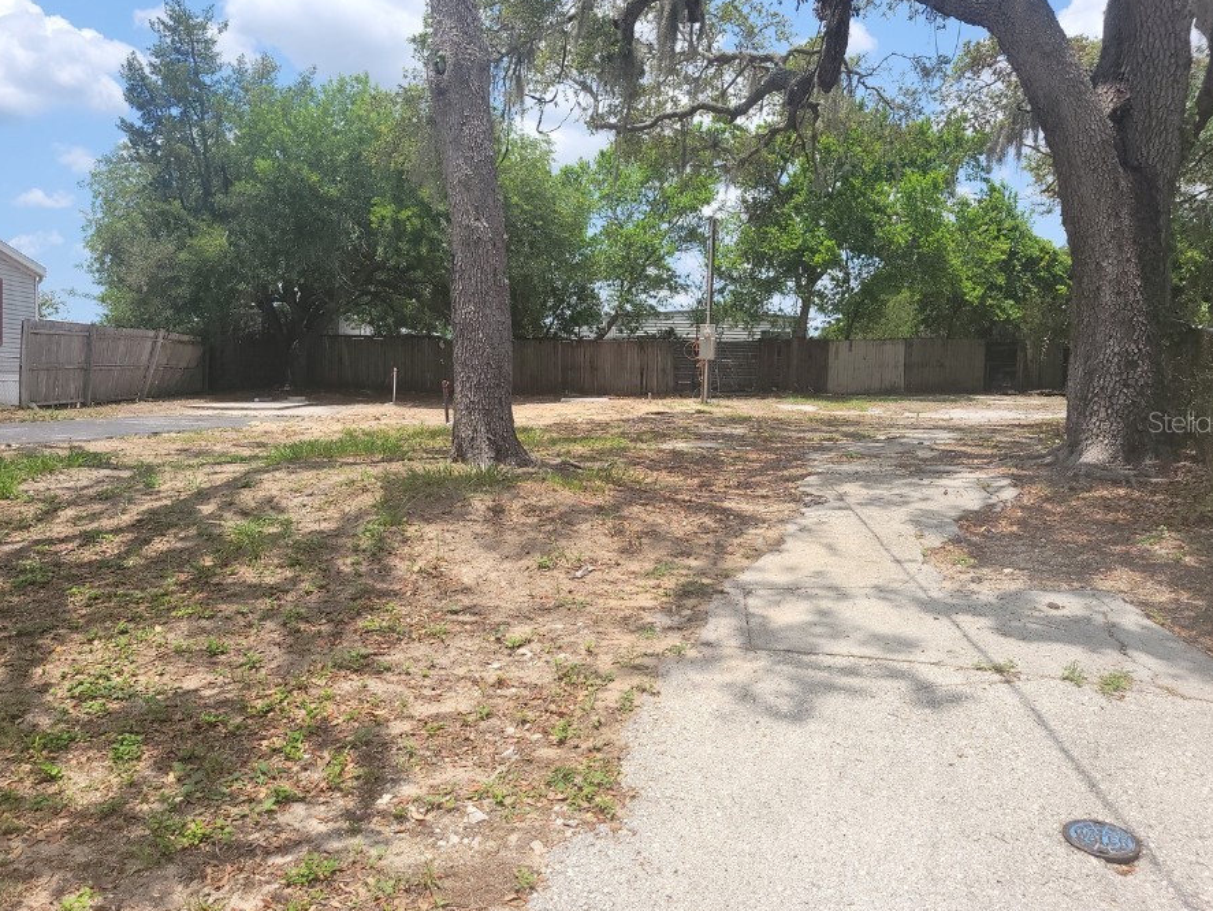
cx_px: 577
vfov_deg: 46.8
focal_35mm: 30
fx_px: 1052
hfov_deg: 59.9
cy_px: 421
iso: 40
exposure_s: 1/2145
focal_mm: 5.4
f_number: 1.8
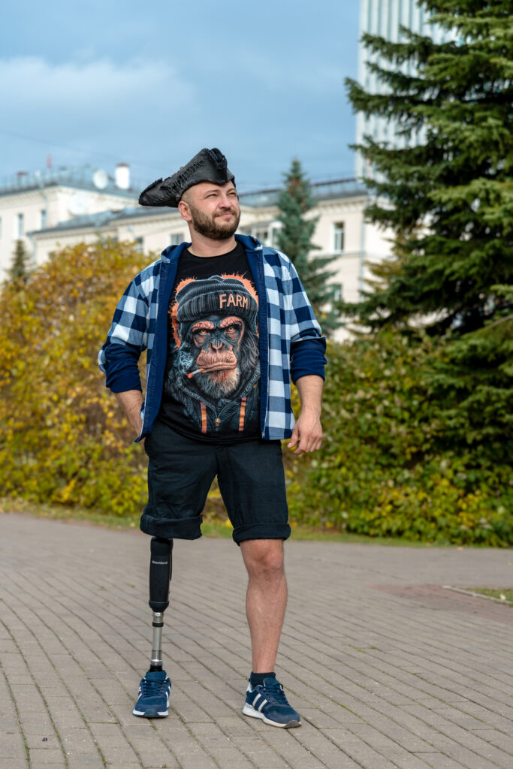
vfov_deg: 27.3
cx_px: 256
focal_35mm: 74
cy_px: 384
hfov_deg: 18.4
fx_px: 1581
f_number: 4
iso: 50
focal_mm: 74
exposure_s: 1/250
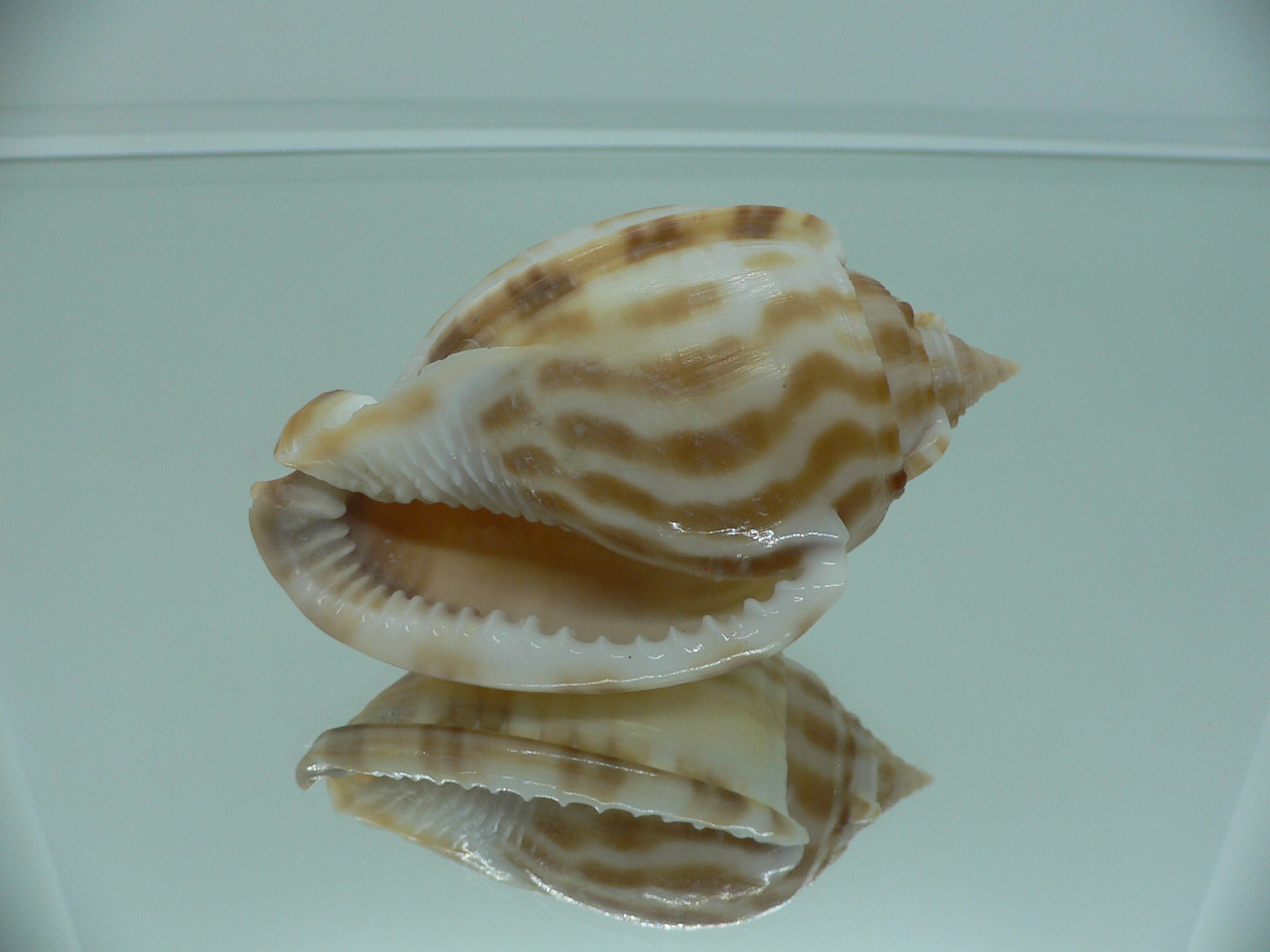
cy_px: 476
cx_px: 635
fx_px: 1284
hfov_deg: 52.6
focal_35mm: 35
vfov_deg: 40.7
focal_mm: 4.6
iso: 80
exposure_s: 1/60
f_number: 2.8
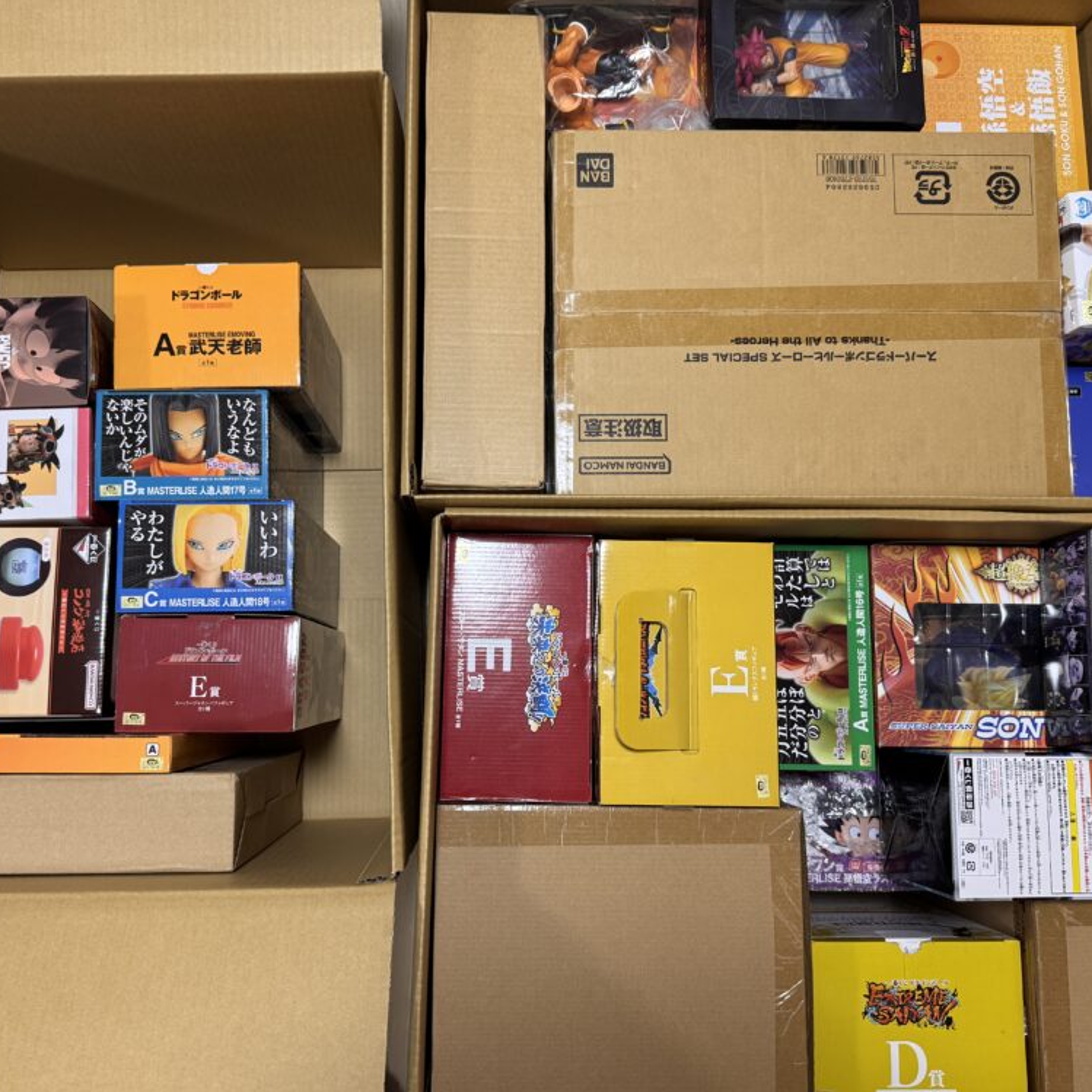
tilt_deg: -81.7
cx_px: 522
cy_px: 557
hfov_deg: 55.6
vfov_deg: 55.6
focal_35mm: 29
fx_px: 1035
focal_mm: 6.76
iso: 200
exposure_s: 1/100
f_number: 1.78
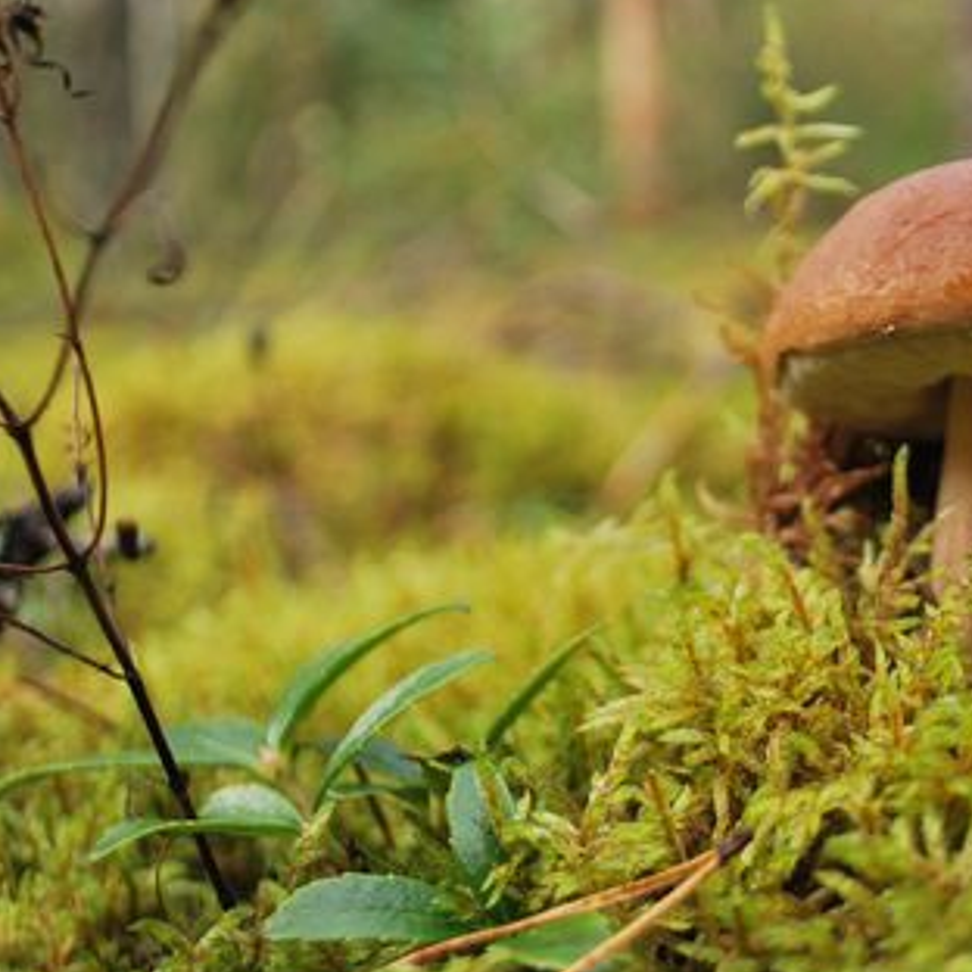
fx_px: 1811
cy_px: 421
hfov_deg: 29.8
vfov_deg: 30.0
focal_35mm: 57
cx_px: 651
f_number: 4.2
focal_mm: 24
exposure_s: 1/100
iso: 100
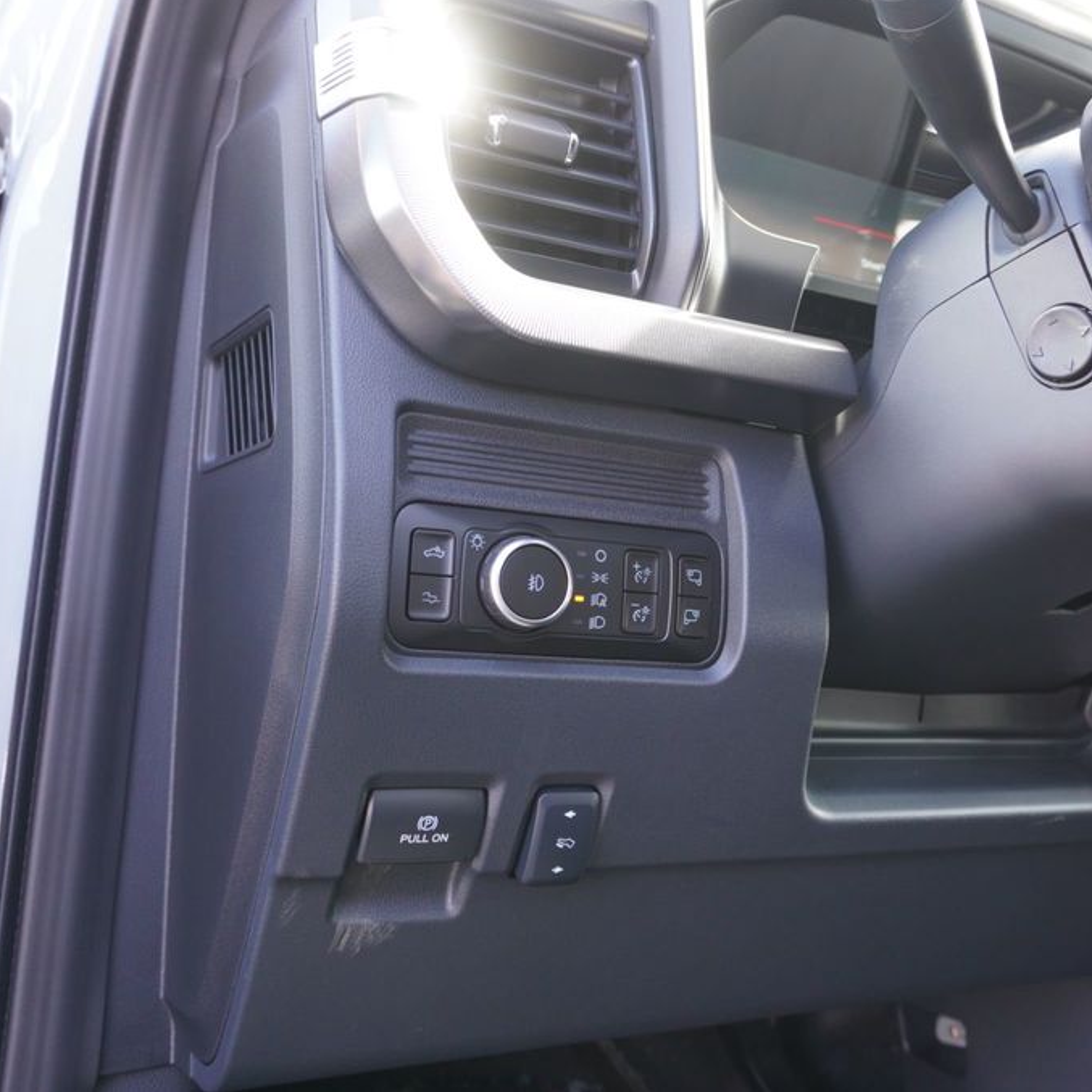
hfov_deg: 44.8
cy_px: 542
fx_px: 1308
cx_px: 706
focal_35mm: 37
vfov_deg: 45.3
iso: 400
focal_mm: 19
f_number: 4
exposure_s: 1/60
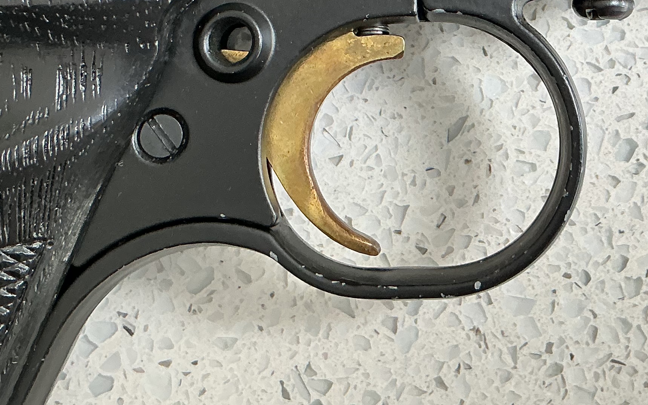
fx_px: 1272
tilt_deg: -78.2
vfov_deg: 16.9
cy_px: -146
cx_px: 476
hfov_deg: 28.2
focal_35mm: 72
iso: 40
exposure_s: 1/50
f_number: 1.8
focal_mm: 3
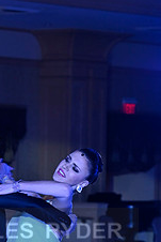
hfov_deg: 4.9
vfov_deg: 7.3
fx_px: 1889
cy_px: 244
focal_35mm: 282
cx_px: -8
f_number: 4
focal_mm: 110
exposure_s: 1/200
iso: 1600
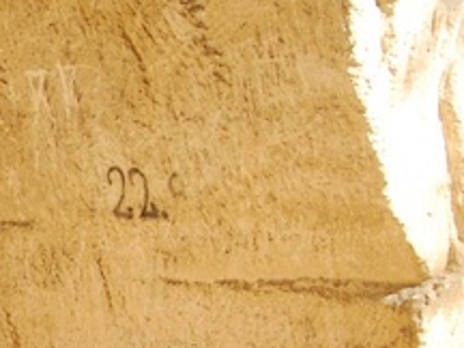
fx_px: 3207
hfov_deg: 8.0
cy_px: 535
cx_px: -408
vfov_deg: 6.1
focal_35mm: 239
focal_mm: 35
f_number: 4.5
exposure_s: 1/200
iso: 400
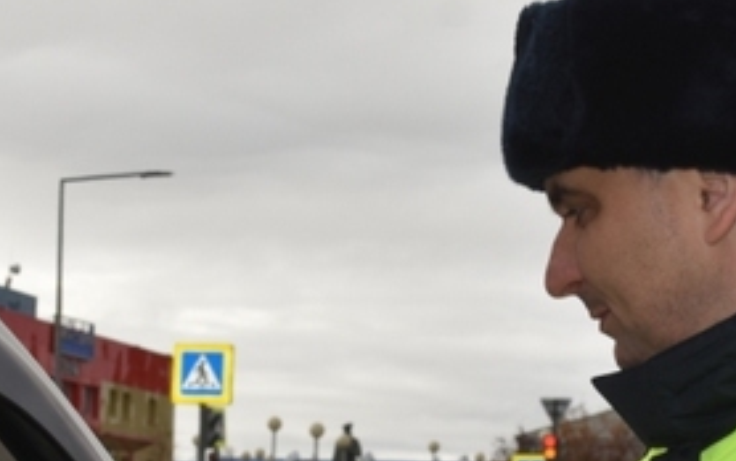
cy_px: 427
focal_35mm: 141
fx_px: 2829
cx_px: 265
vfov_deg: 9.3
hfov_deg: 14.8
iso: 100
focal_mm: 32
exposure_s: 1/250
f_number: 7.1
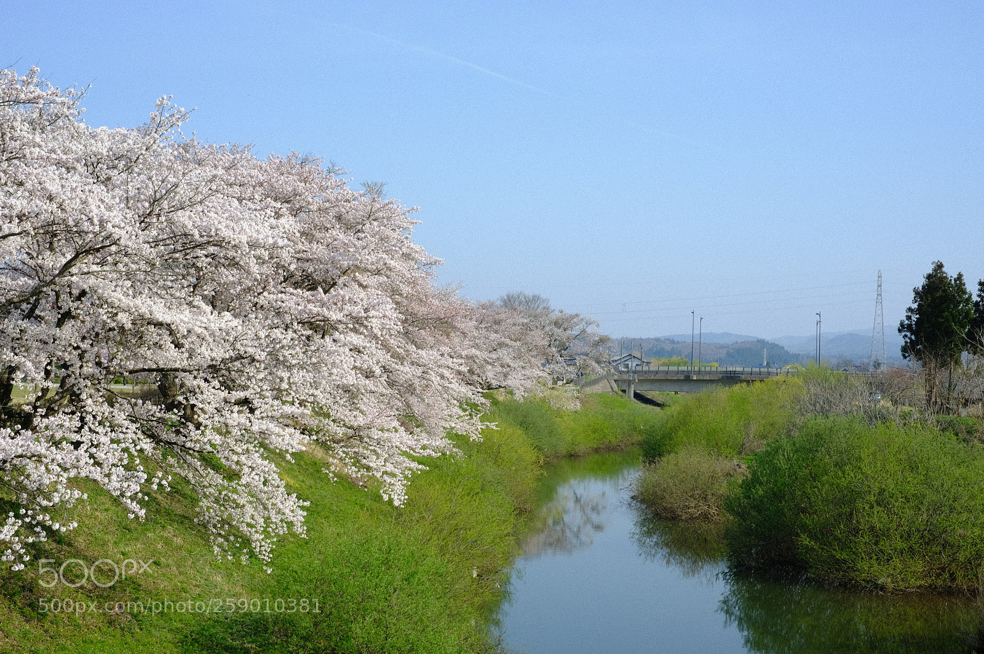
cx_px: 492
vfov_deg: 25.5
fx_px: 1447
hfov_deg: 37.5
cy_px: 327
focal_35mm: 53
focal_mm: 35
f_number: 8
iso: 200
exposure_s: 1/250
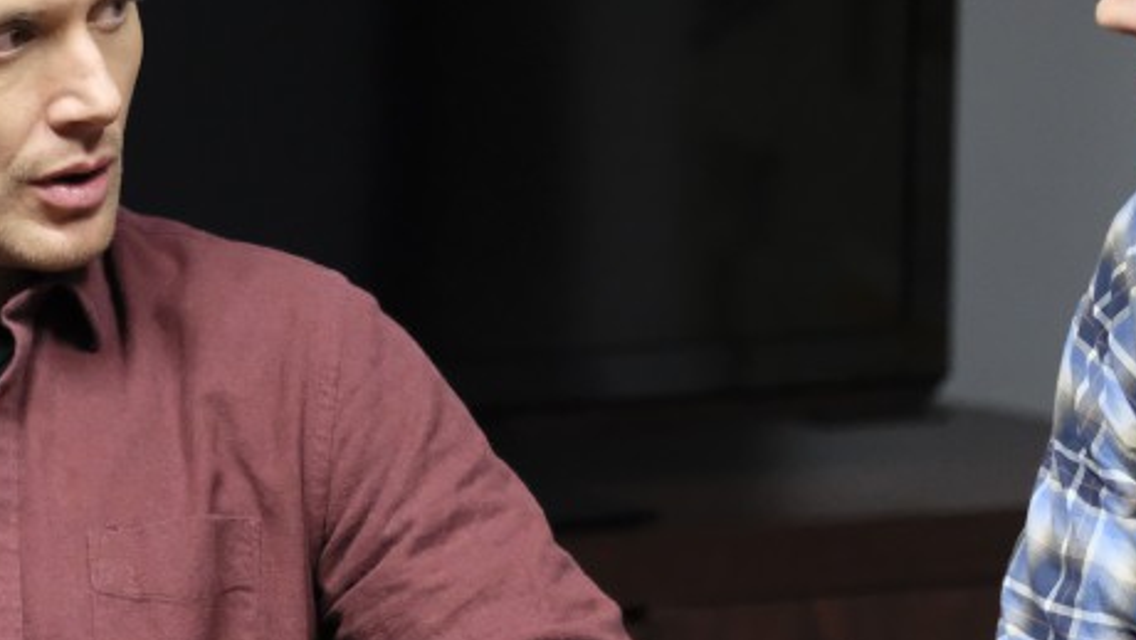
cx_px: 570
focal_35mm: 343
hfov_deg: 6.3
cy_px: 320
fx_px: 10334
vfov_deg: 3.5
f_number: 2.8
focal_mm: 102.2
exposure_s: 1/125
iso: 6400
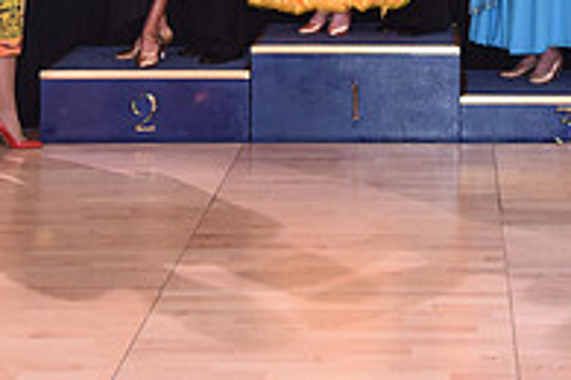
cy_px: -168
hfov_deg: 17.9
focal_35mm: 113
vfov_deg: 11.7
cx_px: 474
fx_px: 1792
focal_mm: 38
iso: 2000
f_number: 4.5
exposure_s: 1/250
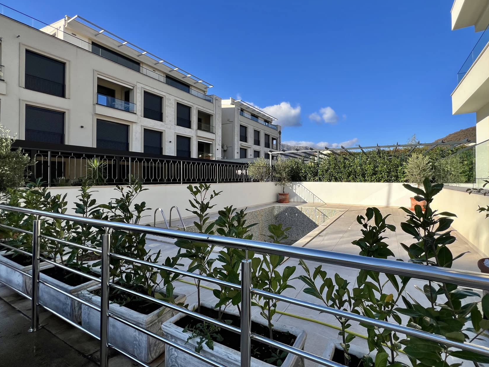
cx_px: 276
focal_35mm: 15
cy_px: 174
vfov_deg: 81.7
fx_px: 212
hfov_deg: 97.6
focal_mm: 1.6
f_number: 1.8
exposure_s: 1/1357
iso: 32
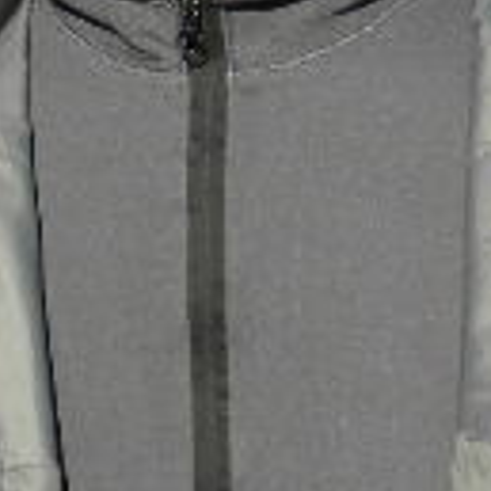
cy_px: -152
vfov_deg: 8.5
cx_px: 179
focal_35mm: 203
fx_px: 3258
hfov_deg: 8.6
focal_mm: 6.6
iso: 64
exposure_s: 1/520
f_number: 3.5
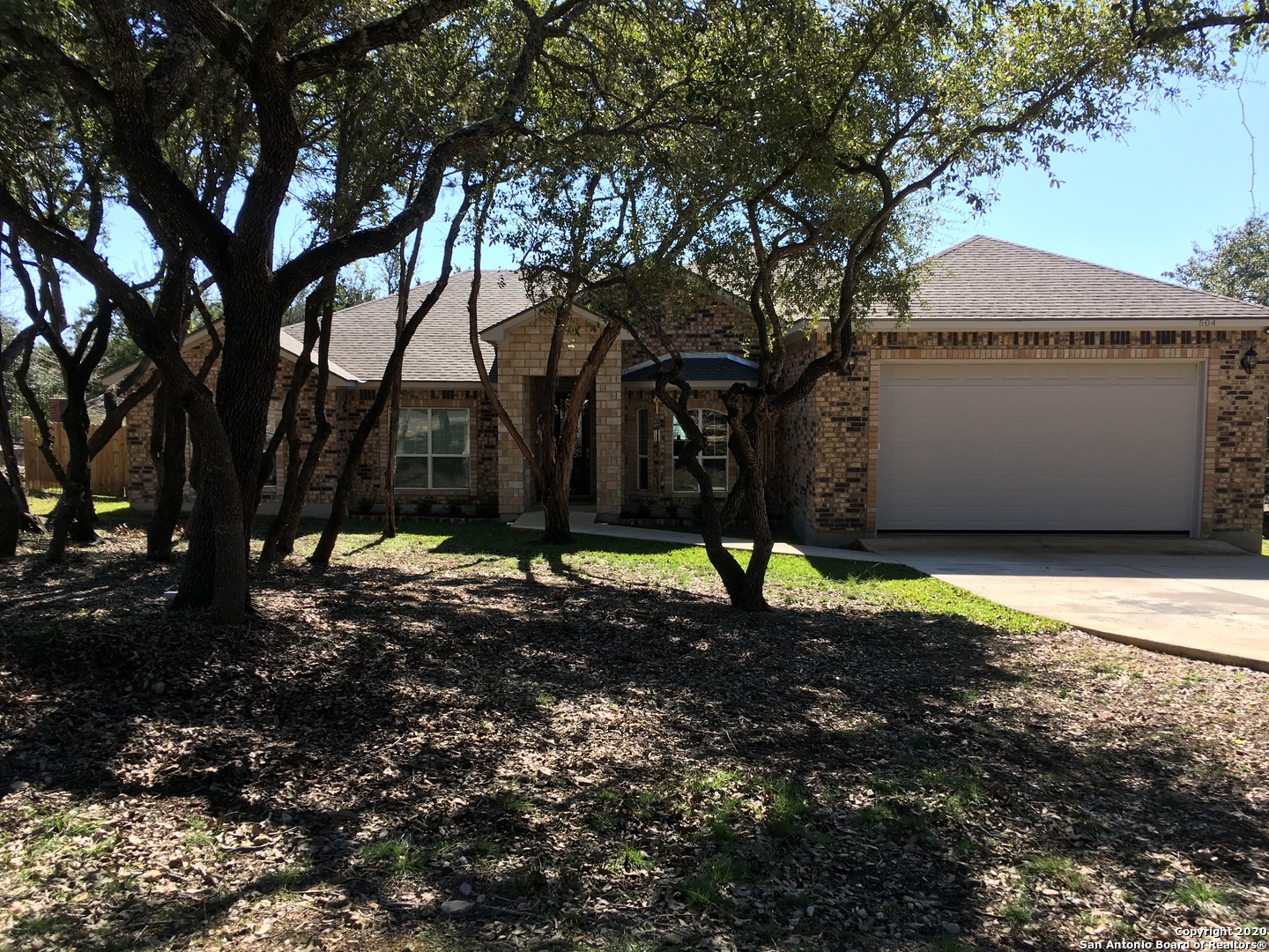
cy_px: 476
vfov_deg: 48.2
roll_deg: -0.3
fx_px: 1063
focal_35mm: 29
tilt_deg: -2.9
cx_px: 634
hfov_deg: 61.7
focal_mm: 4.15
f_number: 2.2
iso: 25
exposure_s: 1/463
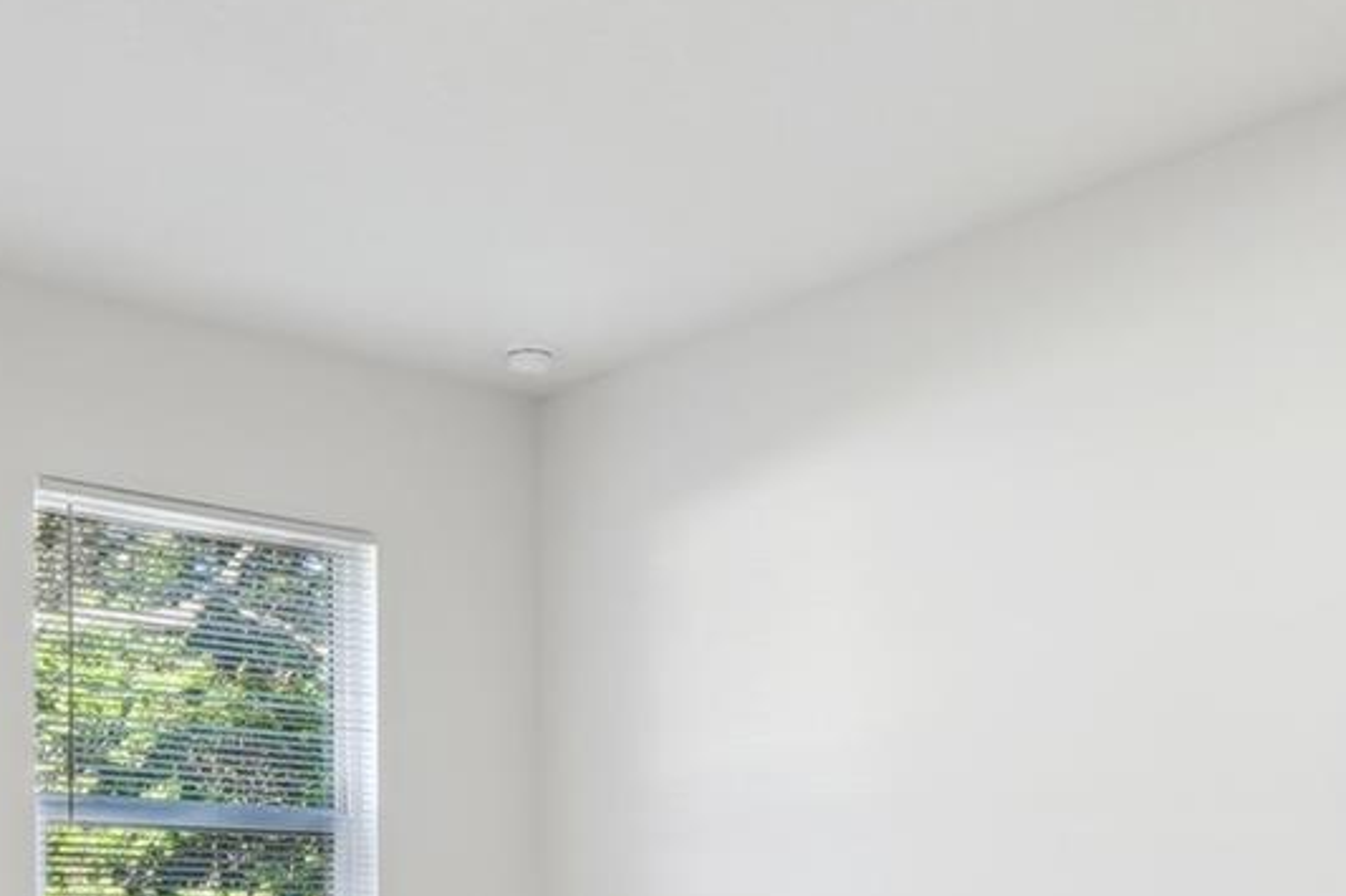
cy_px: 946
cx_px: 689
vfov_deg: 26.2
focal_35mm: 48
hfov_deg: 41.1
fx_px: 1794
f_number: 7.1
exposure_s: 1/5
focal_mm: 11
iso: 100
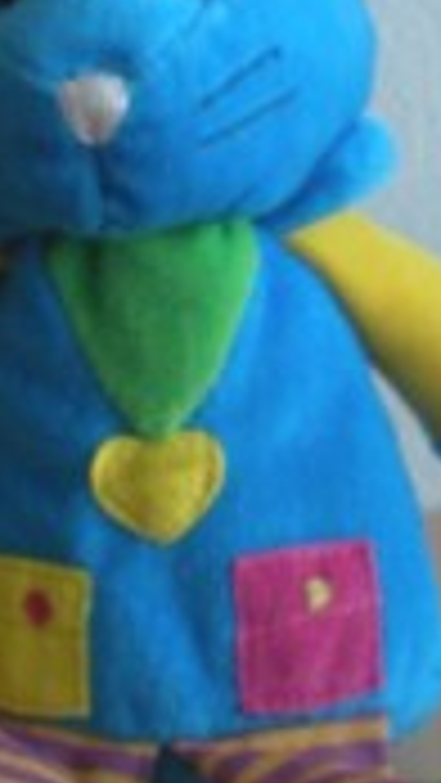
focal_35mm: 124
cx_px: 184
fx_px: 2575
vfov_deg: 17.3
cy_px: 315
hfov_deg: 9.8
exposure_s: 1/22.1
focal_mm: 6.3
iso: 200
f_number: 3.1
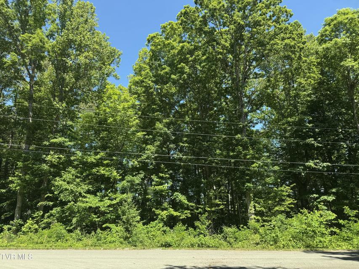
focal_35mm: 24
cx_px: 180
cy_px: 134
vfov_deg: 56.8
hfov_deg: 71.6
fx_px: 249
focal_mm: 6.76
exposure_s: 1/685
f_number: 1.78
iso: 80
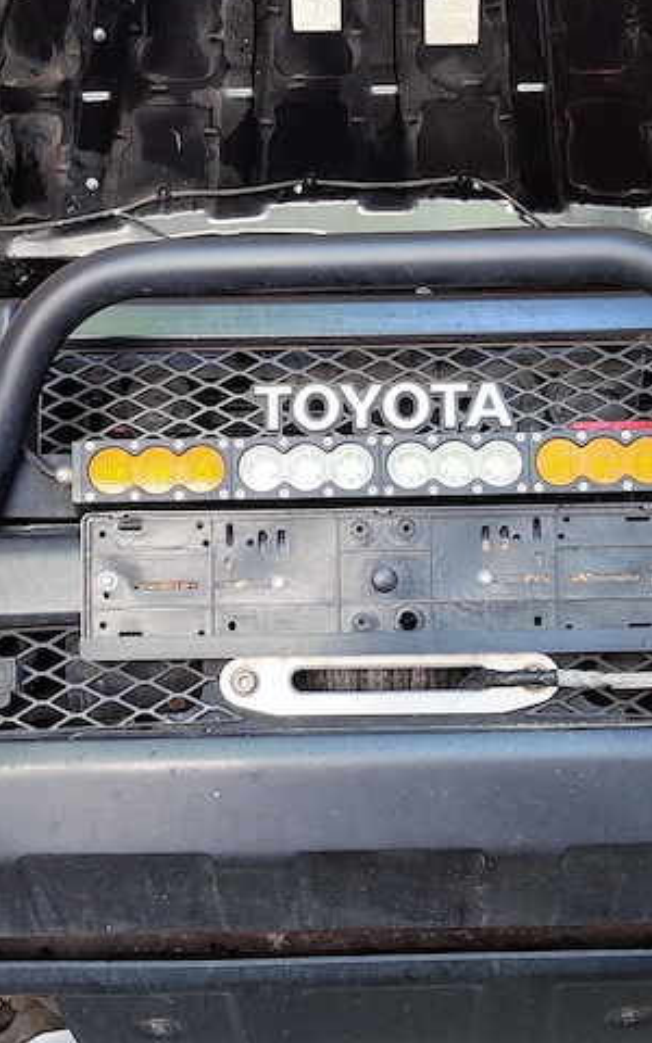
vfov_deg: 38.2
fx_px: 1507
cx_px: 387
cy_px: 541
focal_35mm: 53
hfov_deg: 24.4
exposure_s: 1/100
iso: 62
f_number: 1.88
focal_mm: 5.59
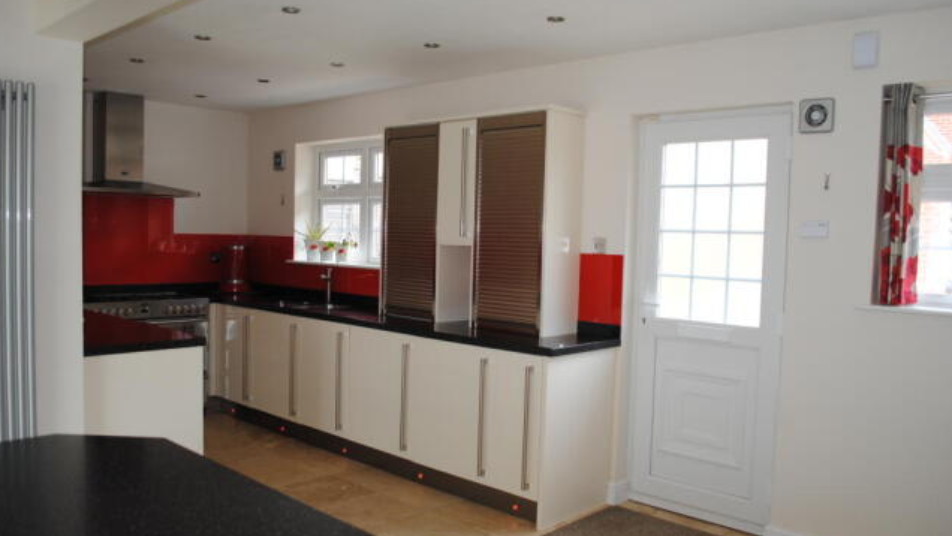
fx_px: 732
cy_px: 284
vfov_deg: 40.2
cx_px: 468
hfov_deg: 66.1
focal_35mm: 29
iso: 200
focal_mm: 18
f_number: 3.5
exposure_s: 1/80
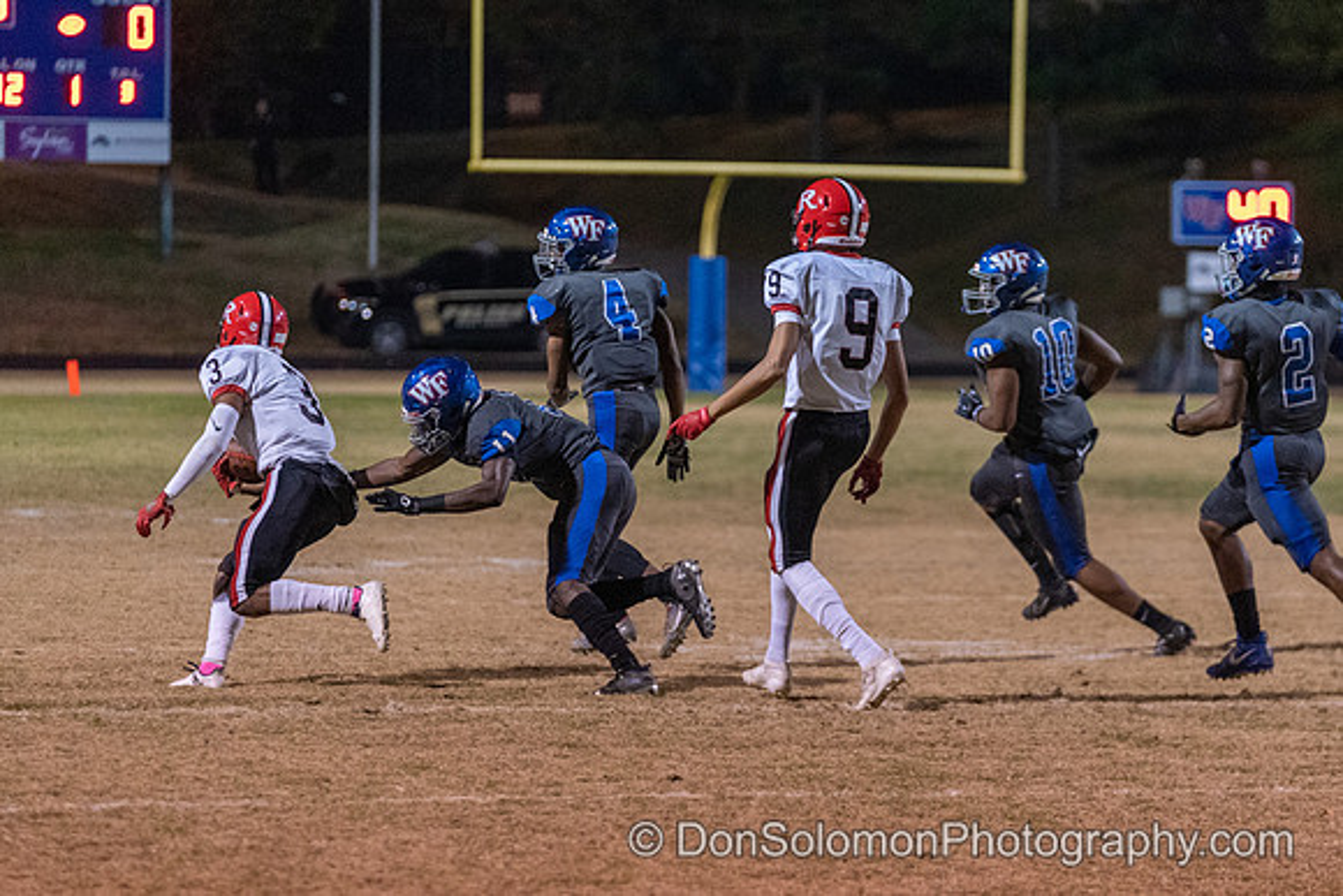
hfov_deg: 10.2
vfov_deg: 6.8
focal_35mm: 202
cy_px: 359
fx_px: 7546
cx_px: 742
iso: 6400
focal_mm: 151
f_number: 2.8
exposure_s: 1/800
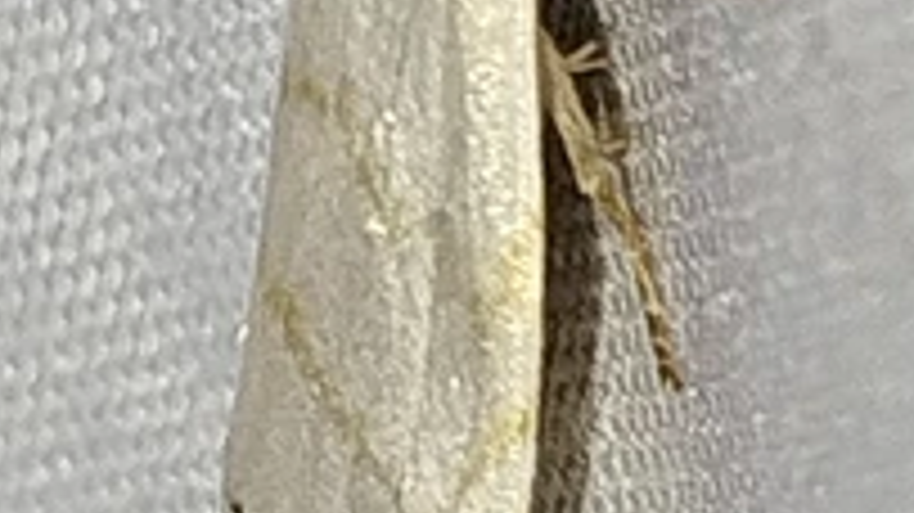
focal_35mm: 343
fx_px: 8310
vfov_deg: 3.5
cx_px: 540
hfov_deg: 6.3
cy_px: 338
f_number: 1.7
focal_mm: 5.31
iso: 64
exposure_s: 1/50
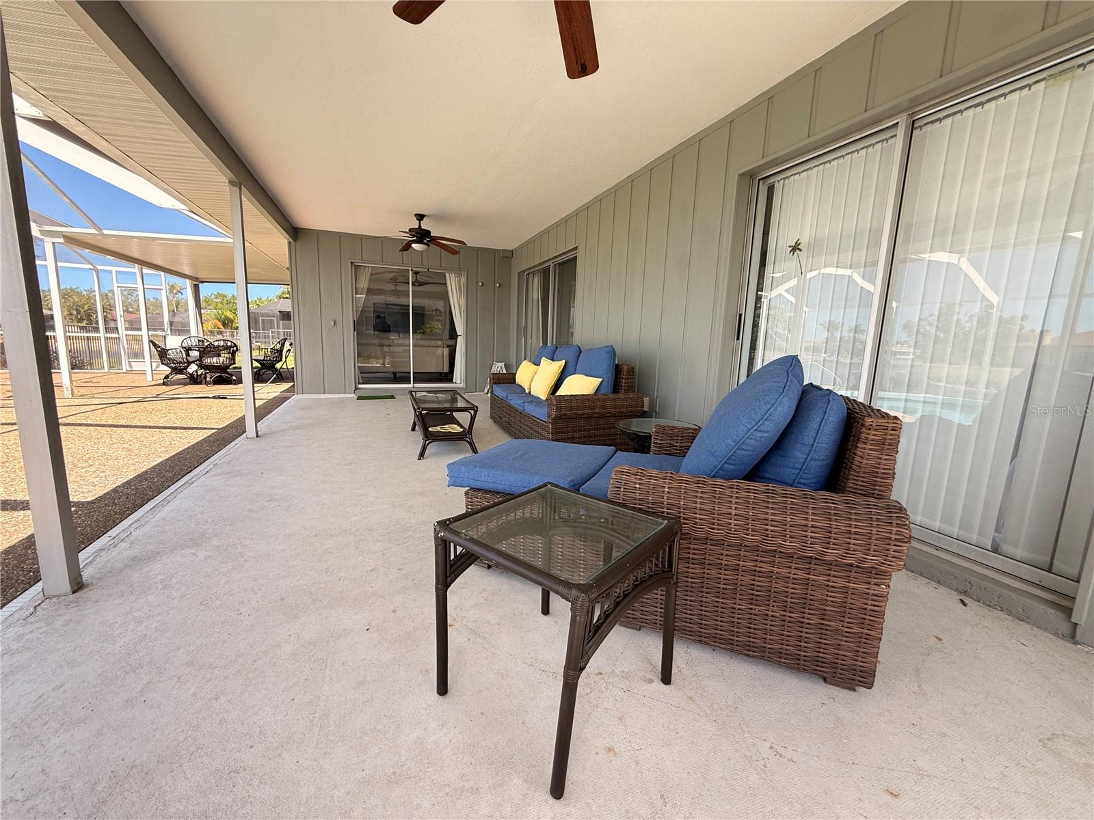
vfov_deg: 85.7
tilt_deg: -9.2
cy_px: 410
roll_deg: -2.8
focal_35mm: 14
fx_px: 442
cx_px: 547
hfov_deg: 102.1
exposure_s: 1/181
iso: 50
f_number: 2.2
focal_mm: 2.22
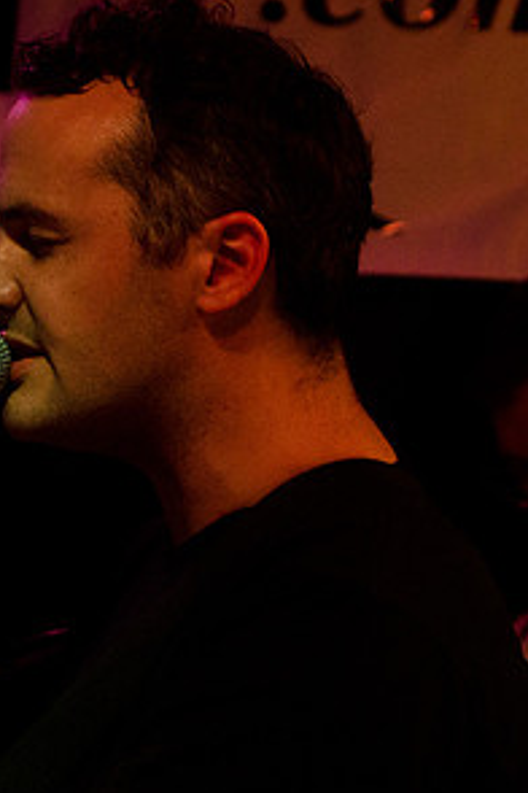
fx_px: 3124
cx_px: 16
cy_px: 511
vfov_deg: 14.4
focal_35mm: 142
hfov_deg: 9.6
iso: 1600
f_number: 2.8
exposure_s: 1/80
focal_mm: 48
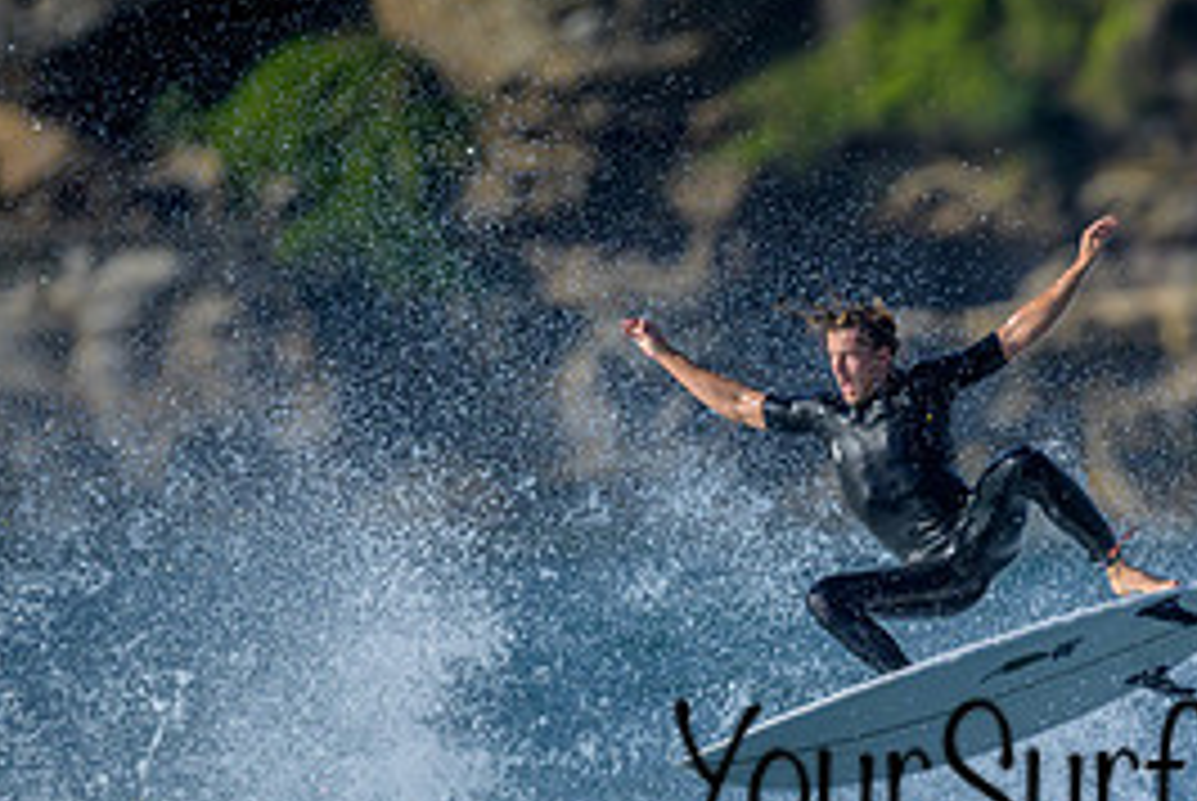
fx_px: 58250
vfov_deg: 0.8
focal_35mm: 1750
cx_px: 1133
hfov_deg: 1.2
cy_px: 727
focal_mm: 800
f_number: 6.3
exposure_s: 1/4000
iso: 640
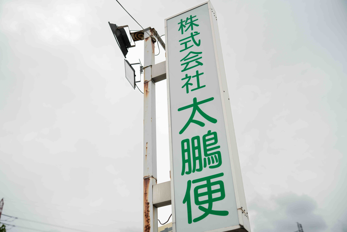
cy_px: 116
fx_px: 386
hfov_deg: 48.5
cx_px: 174
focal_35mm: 40
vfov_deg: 33.4
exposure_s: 1/2000
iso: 100
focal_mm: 40
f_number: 3.2
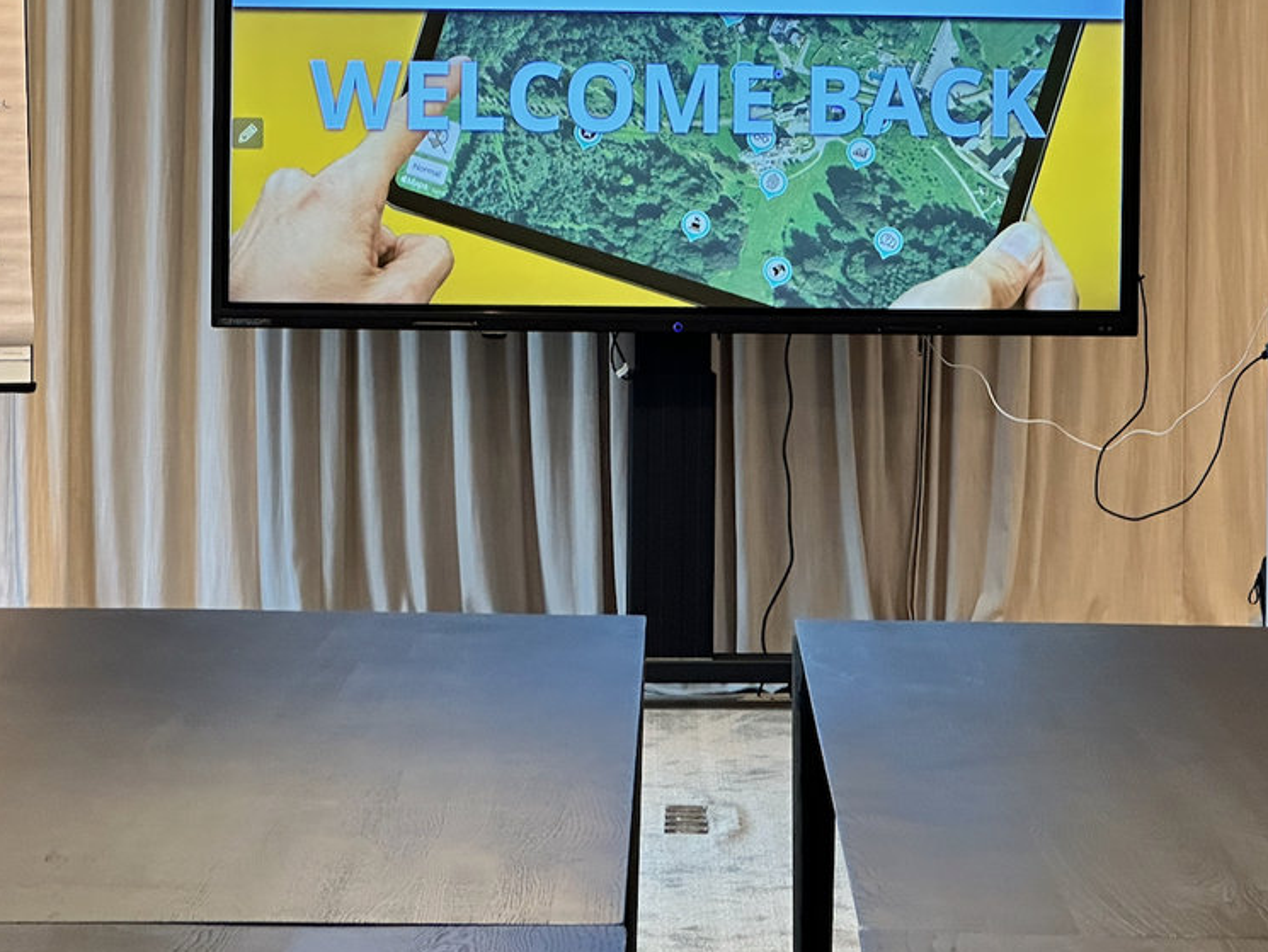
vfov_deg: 11.9
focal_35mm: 124
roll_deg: -0.9
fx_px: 4543
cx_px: 688
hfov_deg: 15.9
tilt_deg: -1.2
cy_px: 283
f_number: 2.8
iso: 200
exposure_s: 1/90
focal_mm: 9
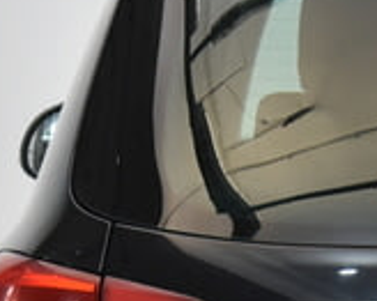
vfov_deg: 3.8
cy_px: 381
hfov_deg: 4.8
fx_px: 4494
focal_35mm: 403
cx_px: 614
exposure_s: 1/50
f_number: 5.6
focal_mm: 52
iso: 1000
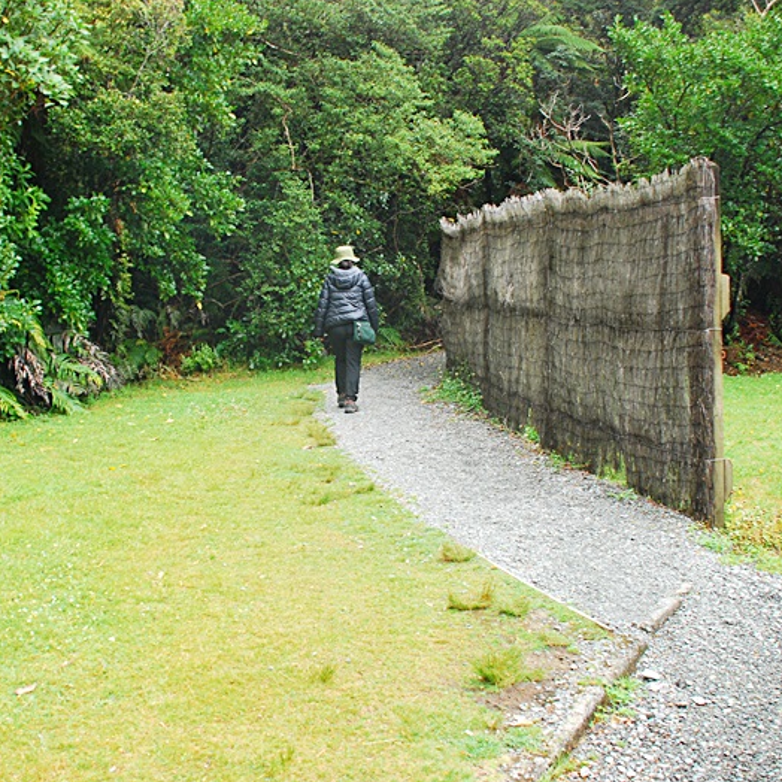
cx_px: 297
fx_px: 997
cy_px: 392
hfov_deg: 42.5
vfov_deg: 42.8
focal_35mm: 39
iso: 400
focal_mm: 20
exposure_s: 1/80
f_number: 4.5
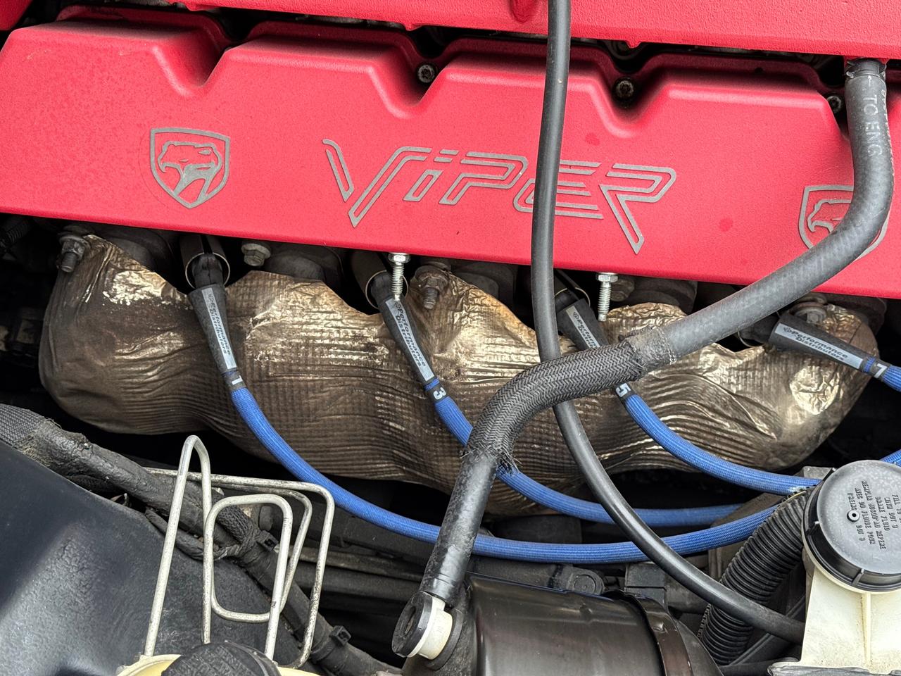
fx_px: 1249
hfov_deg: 39.7
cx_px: 450
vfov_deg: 30.3
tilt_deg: -64.0
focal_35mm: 48
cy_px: 338
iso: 80
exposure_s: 1/171
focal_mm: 6.76
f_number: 1.78
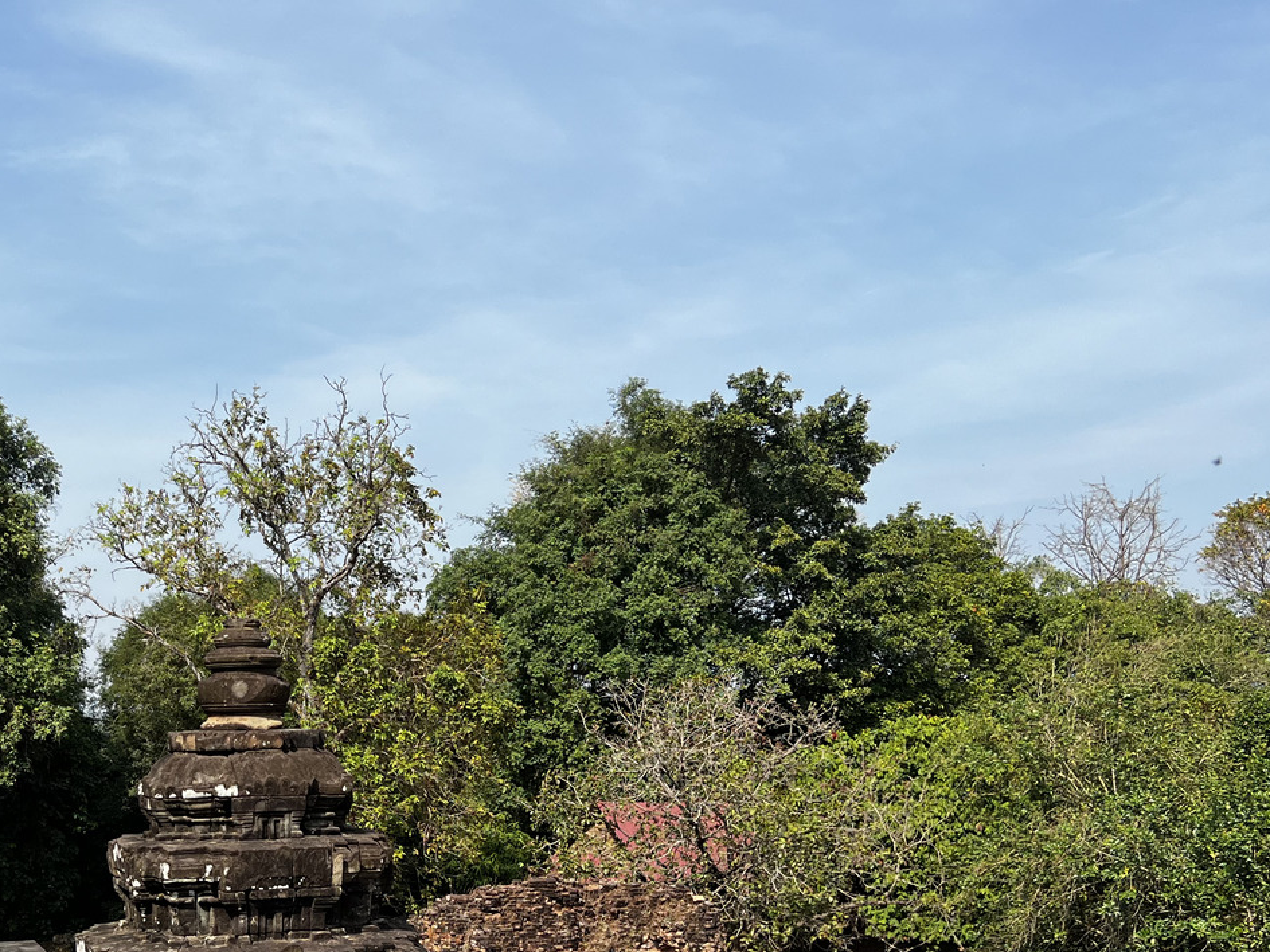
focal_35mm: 44
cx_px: 284
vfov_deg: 32.2
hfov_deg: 41.4
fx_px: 1614
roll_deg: +1.0
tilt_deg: -0.6
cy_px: 720
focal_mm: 5.7
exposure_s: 1/3257
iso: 50
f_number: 1.5
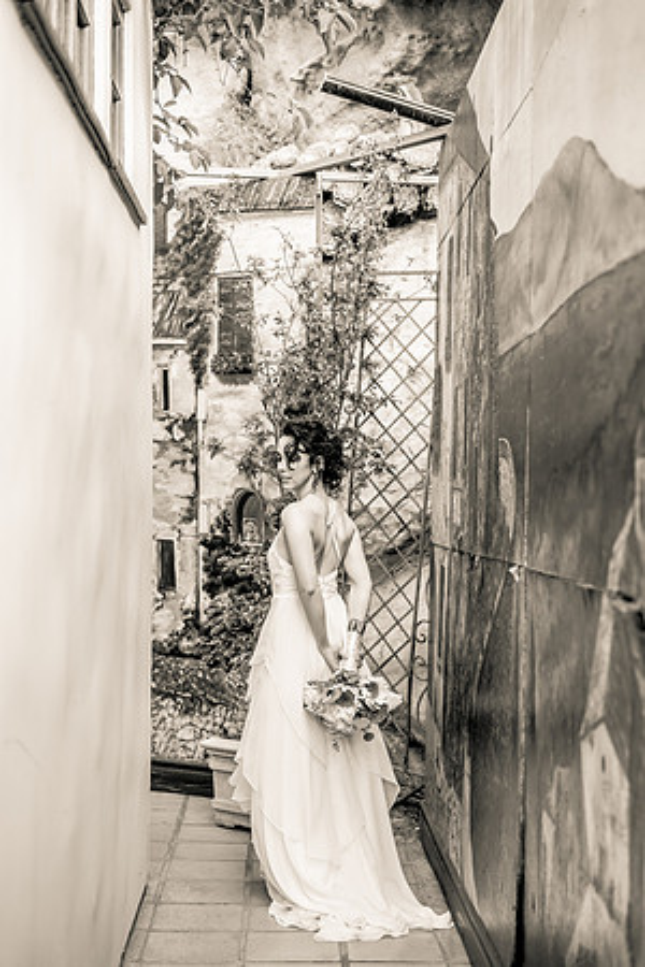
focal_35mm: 55
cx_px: 322
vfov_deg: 36.2
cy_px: 484
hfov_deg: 24.6
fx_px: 1478
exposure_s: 1/500
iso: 320
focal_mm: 55
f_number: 2.5
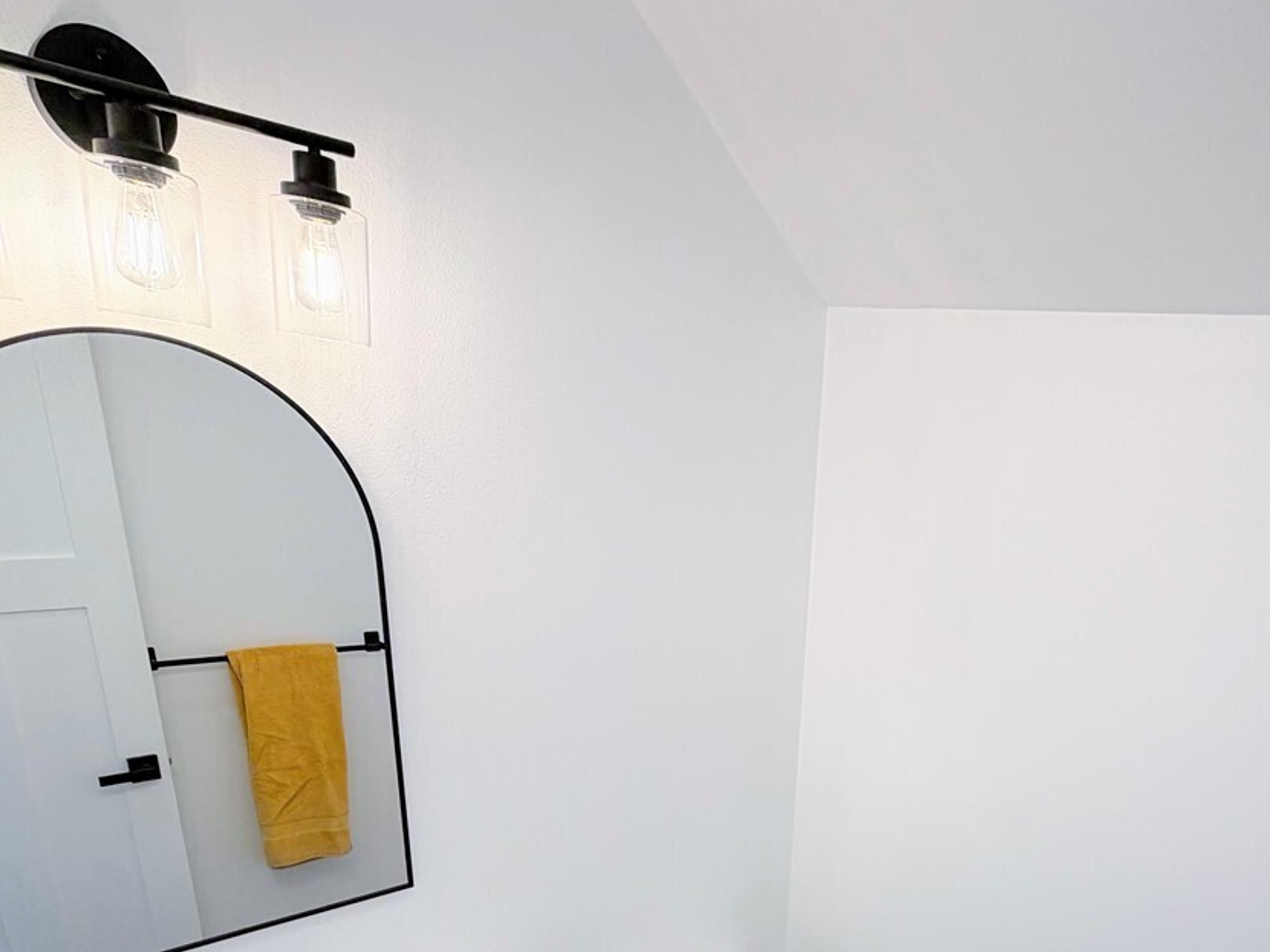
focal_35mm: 27
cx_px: 877
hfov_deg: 63.2
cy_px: 826
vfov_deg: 47.1
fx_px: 990
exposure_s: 1/173
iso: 64
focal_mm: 2.22
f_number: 2.2
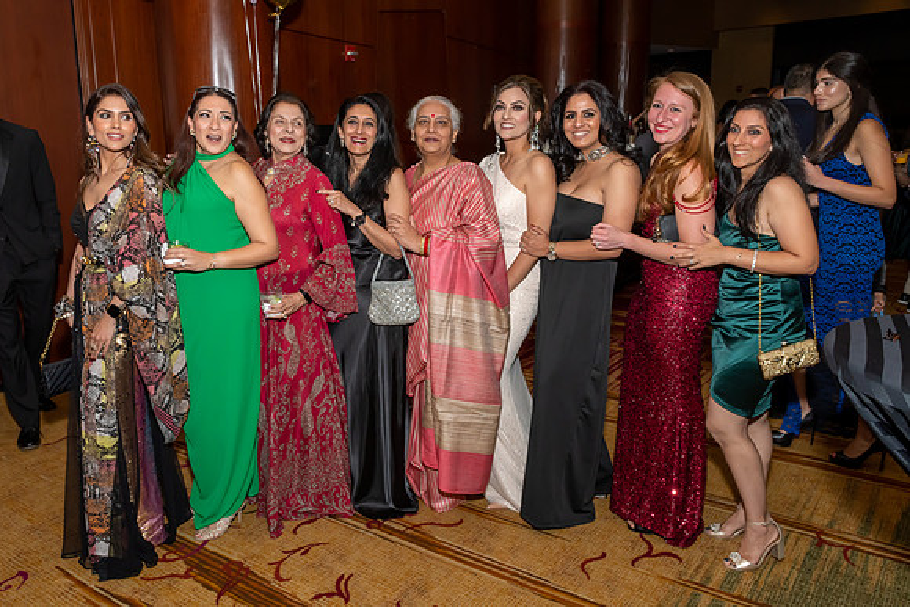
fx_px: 751
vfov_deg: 43.9
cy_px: 267
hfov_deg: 62.1
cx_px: 380
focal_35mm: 30
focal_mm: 17
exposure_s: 1/250
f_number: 9
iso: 500
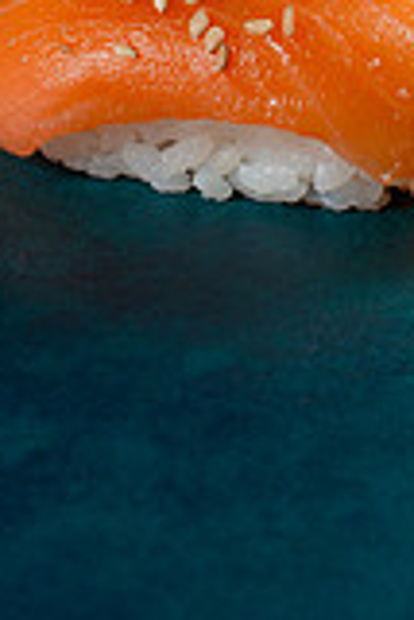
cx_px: 321
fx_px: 3115
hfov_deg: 7.6
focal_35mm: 181
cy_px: -25
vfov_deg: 11.2
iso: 250
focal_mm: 50
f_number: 8
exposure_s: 1/250
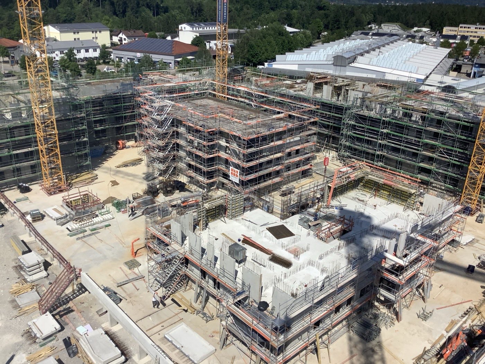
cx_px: 242
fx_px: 434
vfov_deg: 45.4
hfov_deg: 58.4
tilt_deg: -21.4
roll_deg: -1.4
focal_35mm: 31
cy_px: 182
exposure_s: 1/2717
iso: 25
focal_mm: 3.3
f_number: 2.4
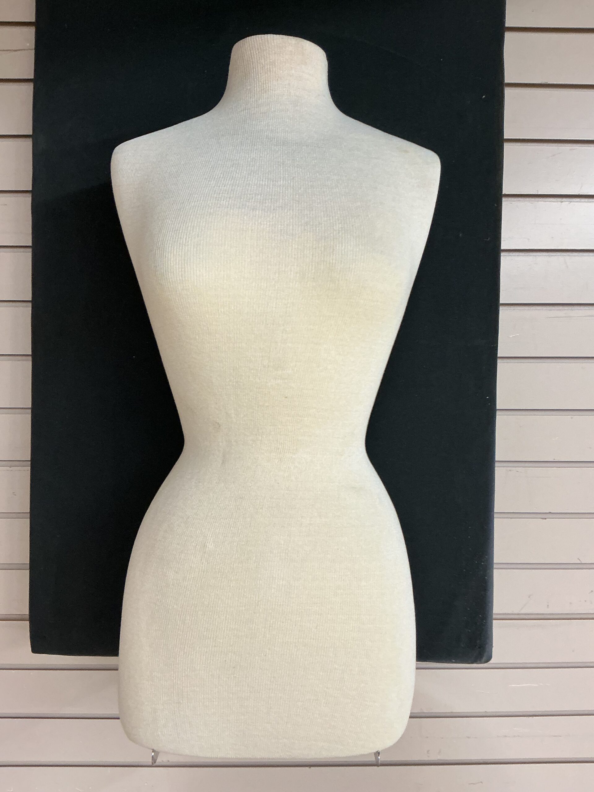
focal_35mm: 29
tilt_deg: -4.8
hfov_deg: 48.2
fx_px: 664
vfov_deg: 61.7
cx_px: 297
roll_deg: +0.1
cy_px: 396
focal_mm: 3
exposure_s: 1/60
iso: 100
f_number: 1.8
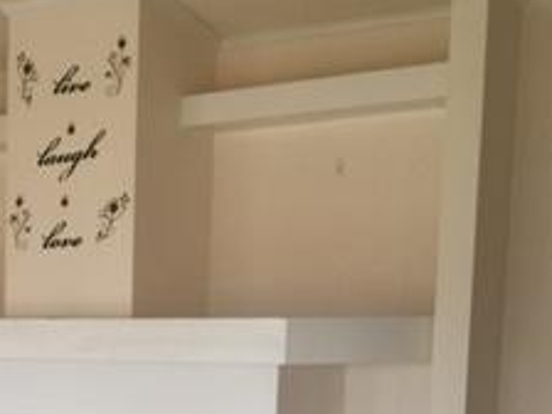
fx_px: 1324
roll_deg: -2.1
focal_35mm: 83
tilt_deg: -7.7
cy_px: 493
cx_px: -121
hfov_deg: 21.7
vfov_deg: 17.0
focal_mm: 4.15
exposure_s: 1/30
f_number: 2.2
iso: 40
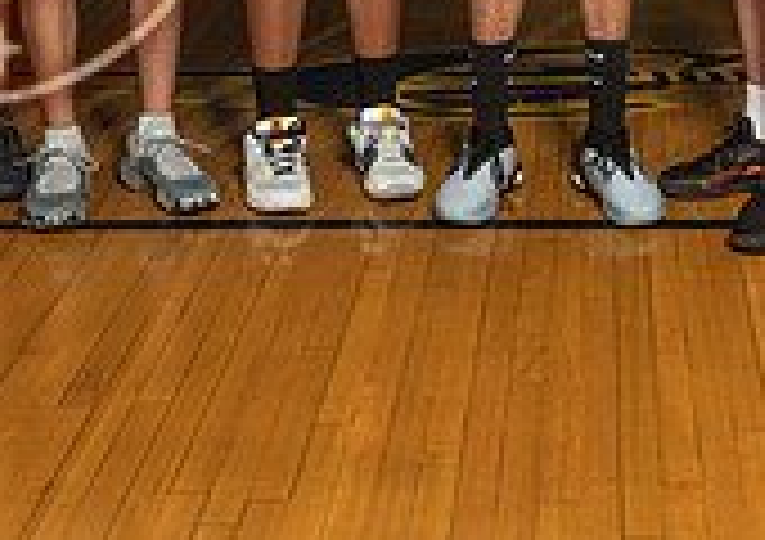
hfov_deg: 21.0
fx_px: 2034
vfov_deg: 14.0
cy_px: -309
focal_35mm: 94
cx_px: 616
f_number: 7.1
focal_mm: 26
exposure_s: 1/125
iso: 125
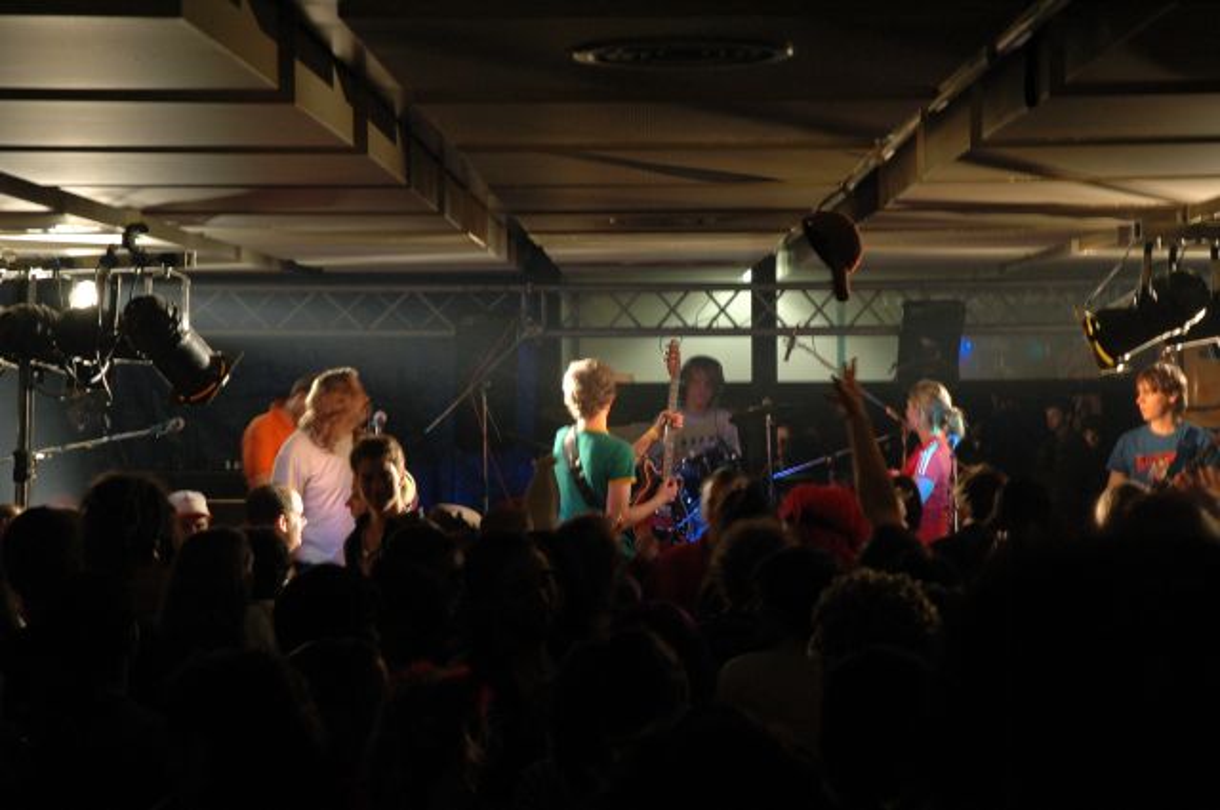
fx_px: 2538
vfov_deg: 18.1
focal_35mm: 75
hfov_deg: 27.0
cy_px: 405
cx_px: 610
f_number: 4.5
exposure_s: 1/20
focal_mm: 50
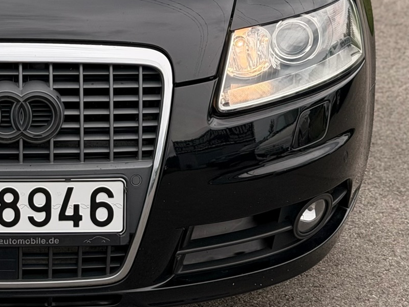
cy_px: -32
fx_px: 1453
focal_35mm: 123
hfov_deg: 15.7
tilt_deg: -15.4
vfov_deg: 11.9
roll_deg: -0.2
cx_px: -13
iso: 64
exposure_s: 1/1754
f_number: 1.78
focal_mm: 6.76
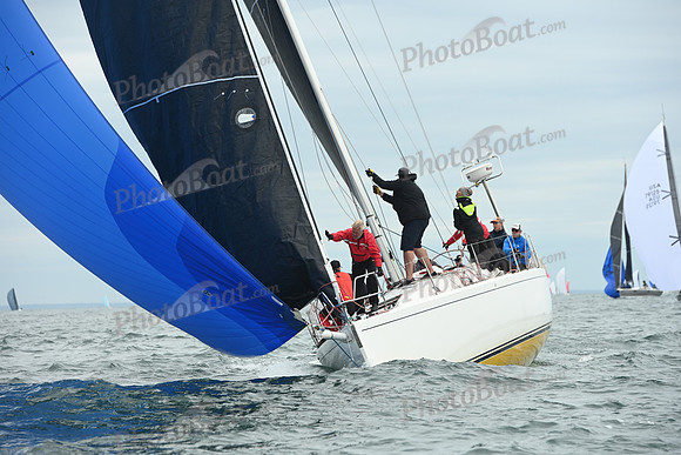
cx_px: 340
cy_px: 228
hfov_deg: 11.7
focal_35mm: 175
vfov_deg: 7.9
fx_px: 3311
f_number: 7.1
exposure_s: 1/800
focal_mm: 175
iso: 400
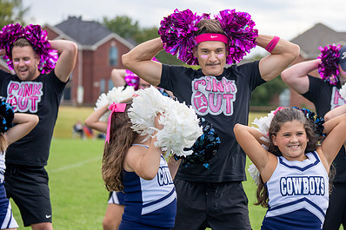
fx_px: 1086
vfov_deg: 12.1
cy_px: 130
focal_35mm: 113
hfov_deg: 18.1
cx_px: 223
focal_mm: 70
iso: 500
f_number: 2.8
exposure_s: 1/4000
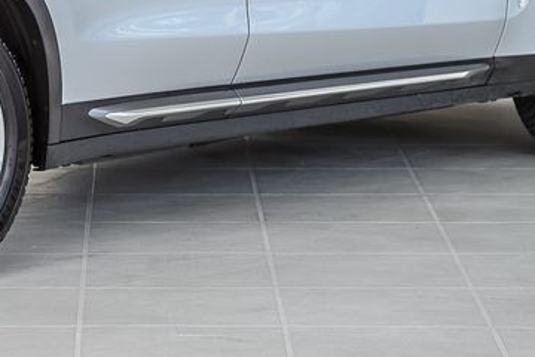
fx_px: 3477
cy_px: -61
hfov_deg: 8.7
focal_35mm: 234
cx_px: -3
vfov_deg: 5.8
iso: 100
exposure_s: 1/400
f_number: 4
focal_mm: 70
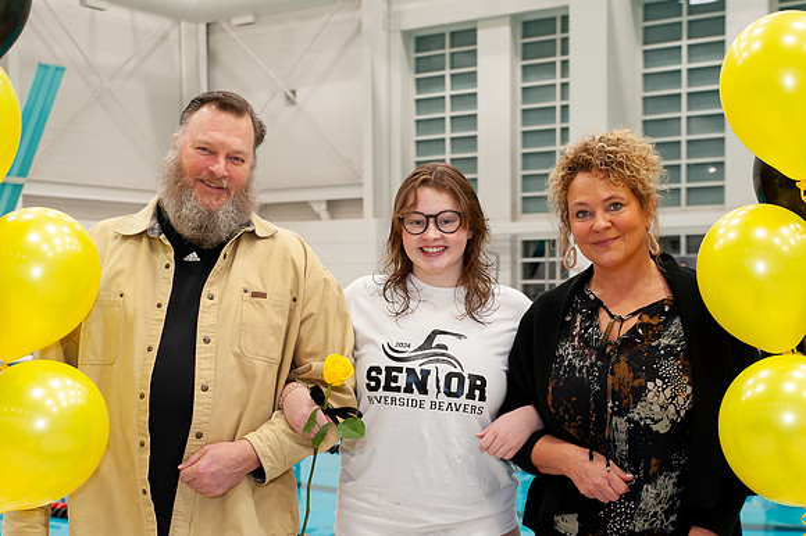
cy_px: 341
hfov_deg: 34.3
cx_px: 419
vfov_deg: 23.2
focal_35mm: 58
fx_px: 1304
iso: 500
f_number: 5
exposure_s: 1/80
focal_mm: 42
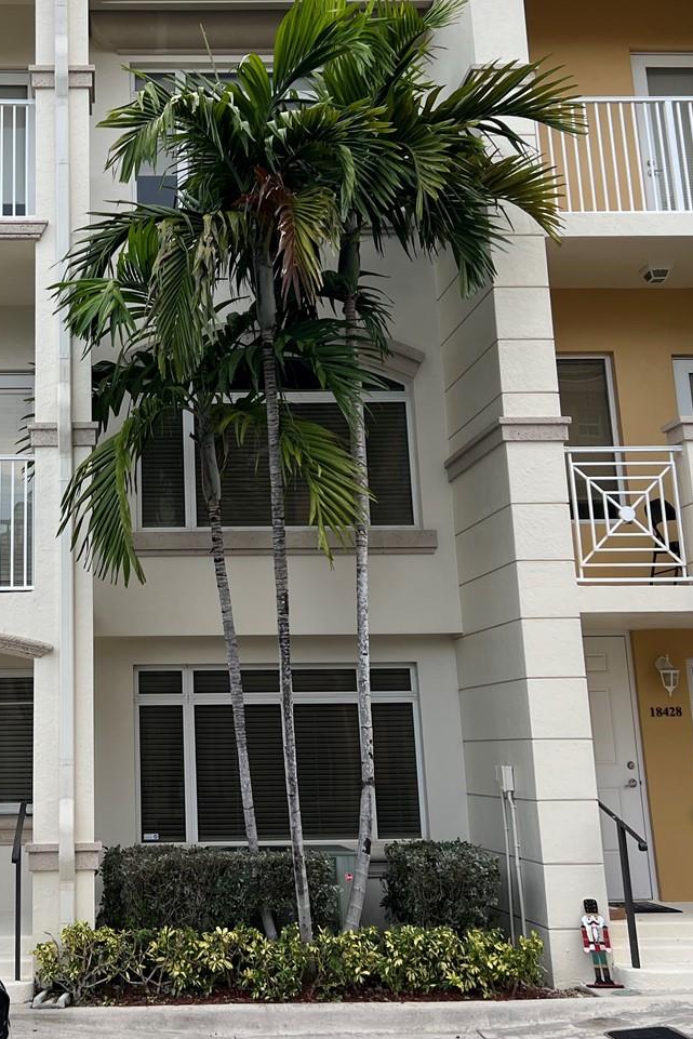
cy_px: 424
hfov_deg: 29.1
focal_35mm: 45
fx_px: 1299
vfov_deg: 43.4
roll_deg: +1.2
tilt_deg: +13.9
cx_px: 129
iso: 50
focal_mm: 5.7
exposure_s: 1/358
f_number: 1.5
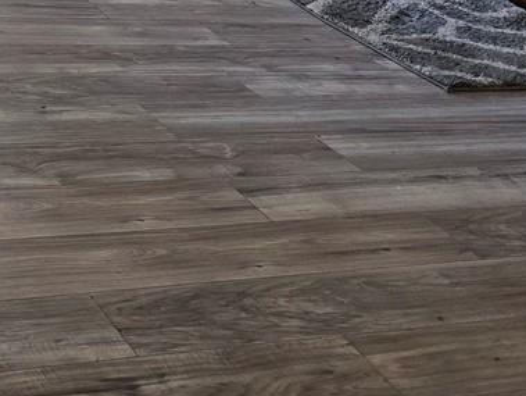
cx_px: -144
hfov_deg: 18.8
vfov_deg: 14.2
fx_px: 1475
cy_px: -213
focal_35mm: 97
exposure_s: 1/120
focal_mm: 6.3
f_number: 1.7
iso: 400
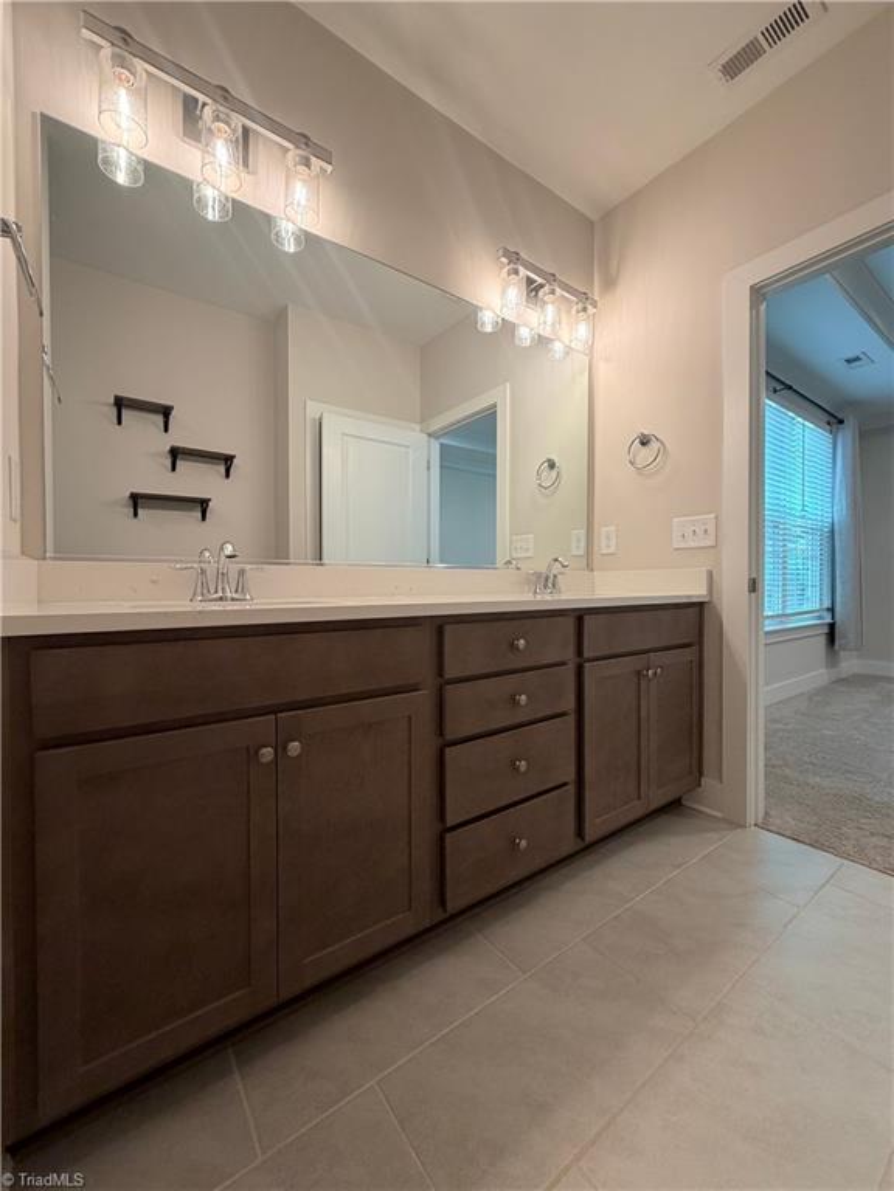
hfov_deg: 85.7
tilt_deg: -0.8
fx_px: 482
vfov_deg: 102.1
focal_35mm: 14
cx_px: 447
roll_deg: -0.1
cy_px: 596
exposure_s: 1/120
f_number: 2.2
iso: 200
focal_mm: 2.22
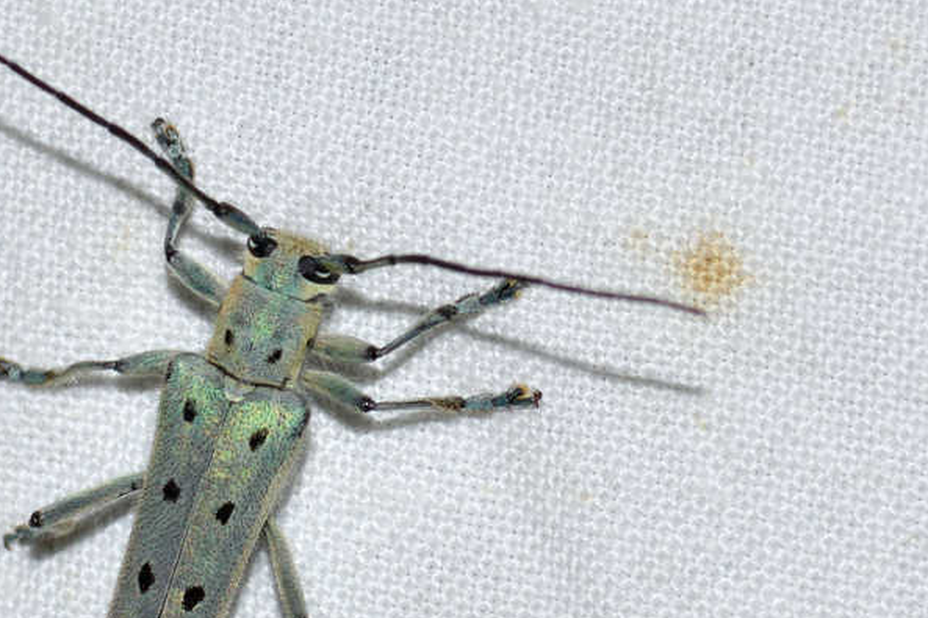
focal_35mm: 243
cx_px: 218
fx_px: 6262
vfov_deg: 5.7
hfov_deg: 8.5
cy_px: 375
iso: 100
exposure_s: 1/200
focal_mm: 100
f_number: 18
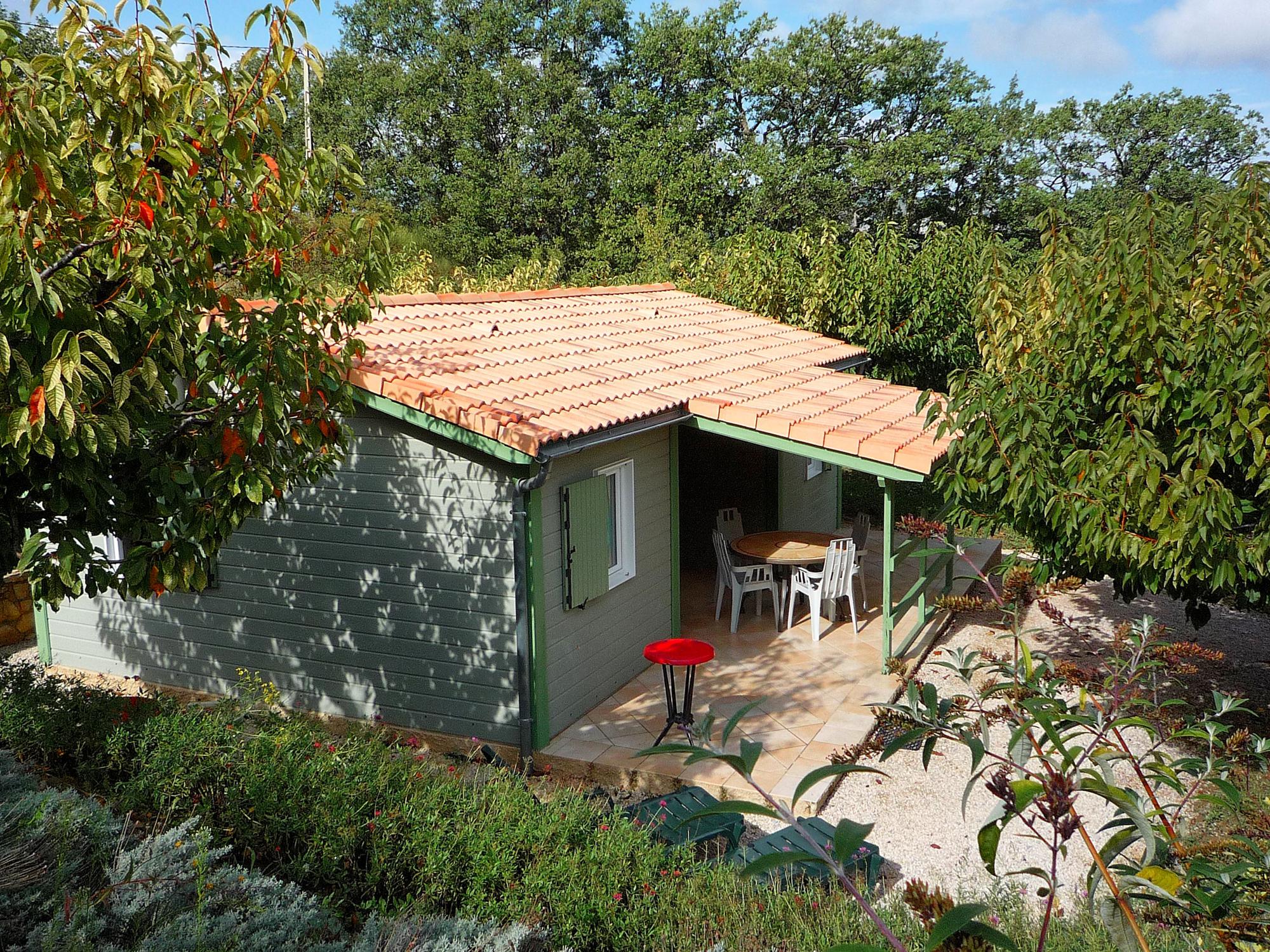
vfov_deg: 44.2
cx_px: 635
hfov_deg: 56.8
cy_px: 476
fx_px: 1174
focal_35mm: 32
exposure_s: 1/800
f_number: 4
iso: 100
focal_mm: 4.4
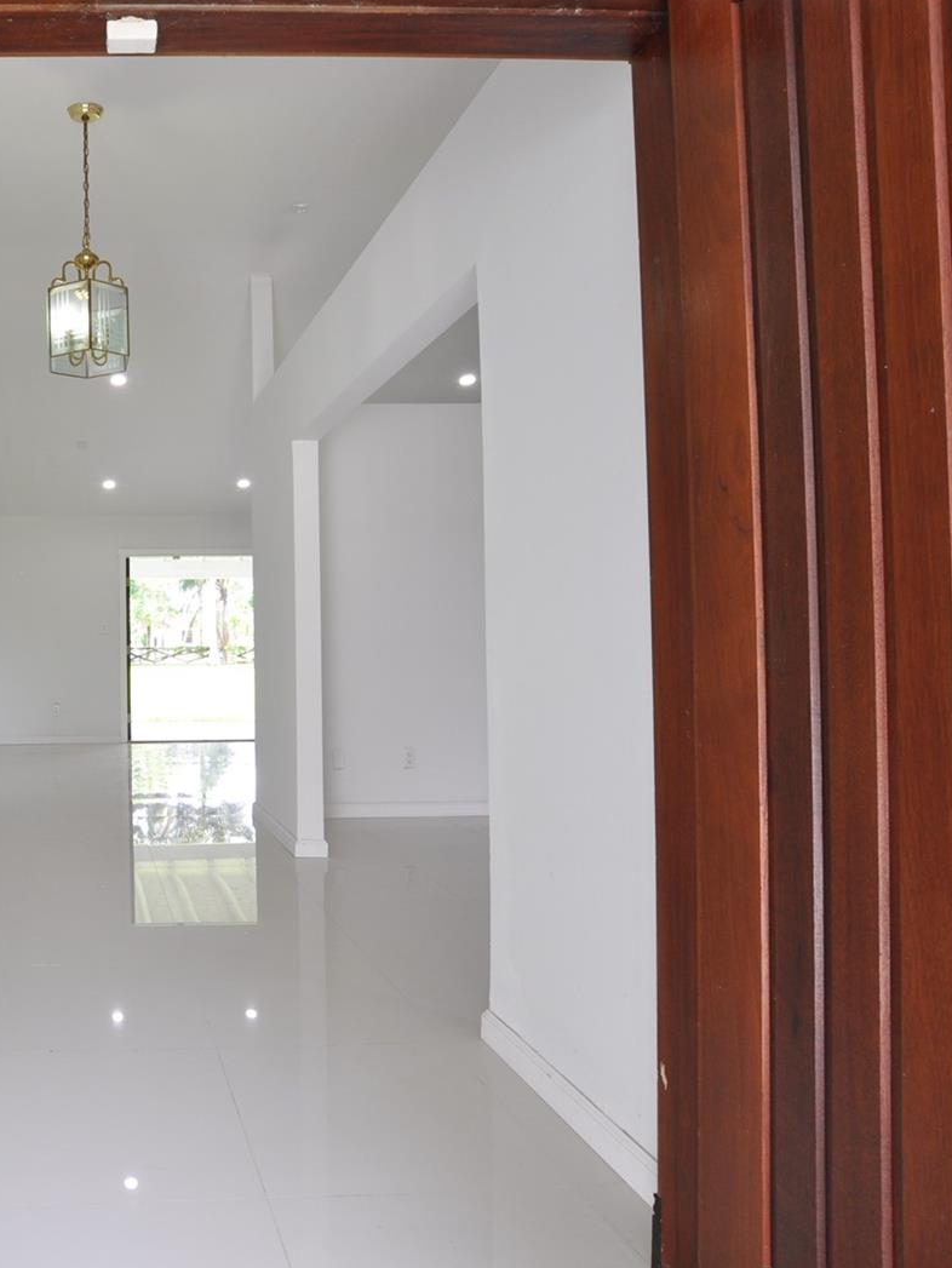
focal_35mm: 22
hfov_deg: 53.3
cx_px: 90
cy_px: 633
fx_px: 806
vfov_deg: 76.4
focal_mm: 10
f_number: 8
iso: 400
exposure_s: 1/25
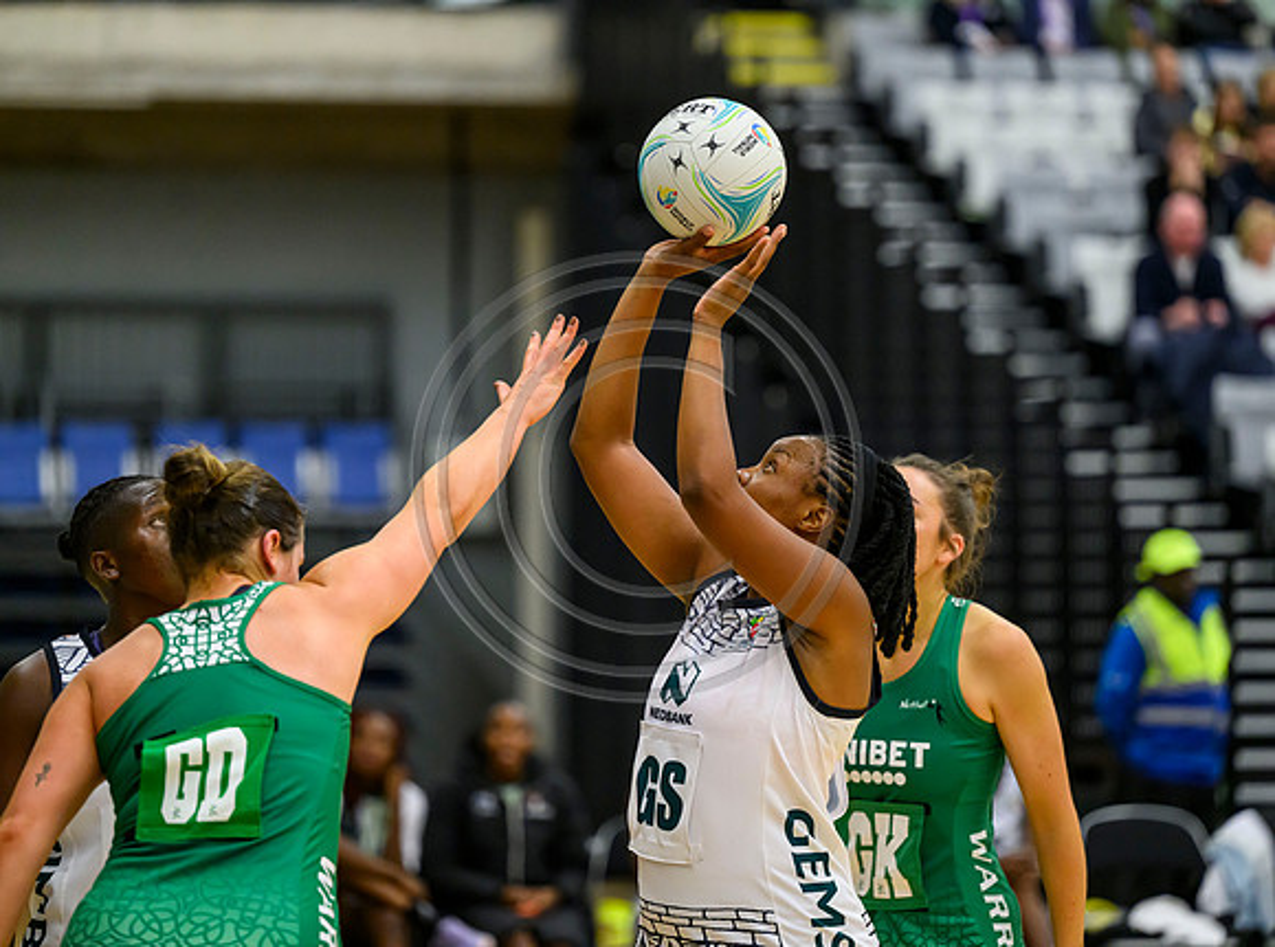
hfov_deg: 10.9
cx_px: 710
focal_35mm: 183
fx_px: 6709
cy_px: 474
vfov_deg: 8.1
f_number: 3.2
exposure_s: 1/1000
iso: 4000
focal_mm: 170
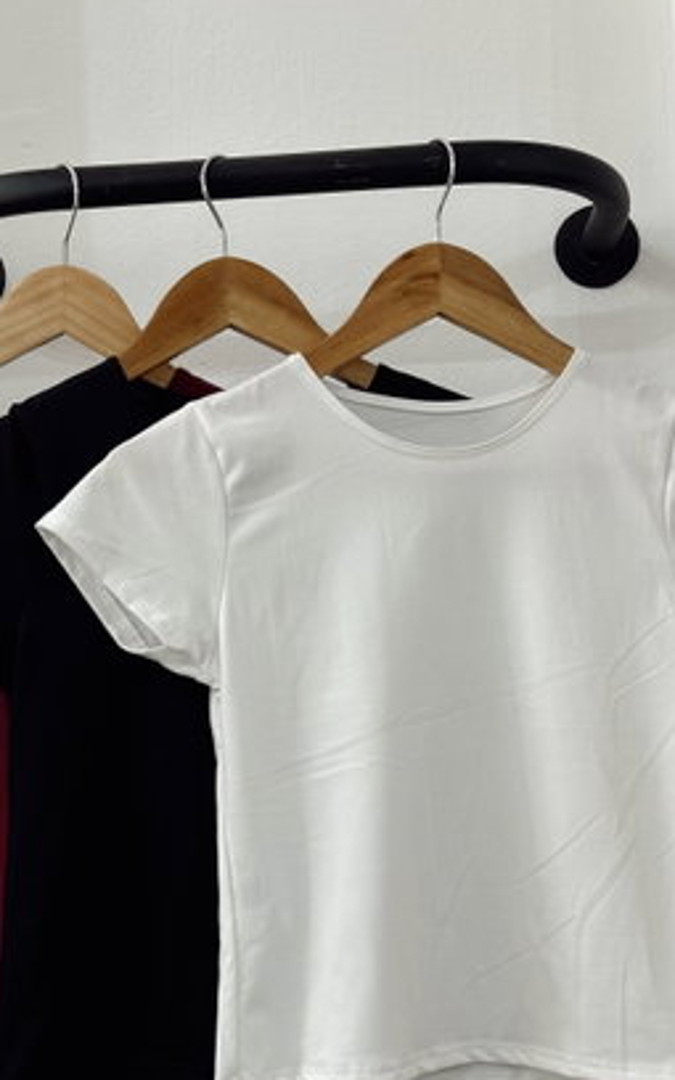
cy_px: 565
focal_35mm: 36
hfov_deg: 35.0
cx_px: 233
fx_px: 1060
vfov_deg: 54.0
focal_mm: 5.7
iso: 50
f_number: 1.5
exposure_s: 1/100
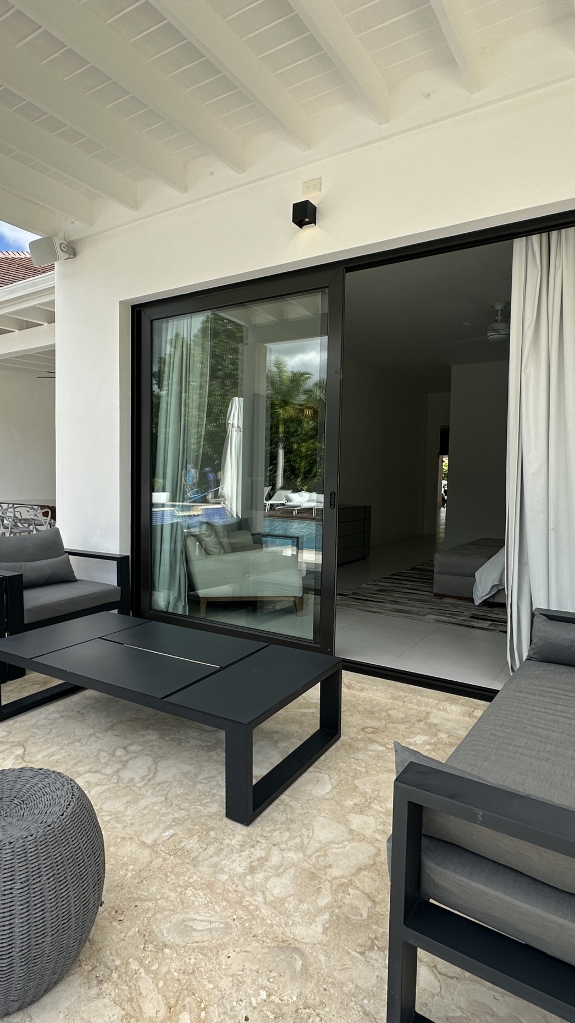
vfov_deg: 83.8
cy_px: 520
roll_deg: -1.3
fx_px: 569
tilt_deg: -3.7
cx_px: 273
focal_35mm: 21
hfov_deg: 53.6
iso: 40
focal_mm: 2.22
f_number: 2.2
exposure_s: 1/622
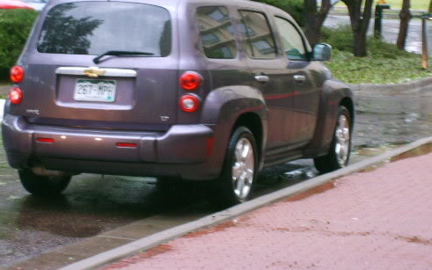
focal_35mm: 127
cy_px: 84
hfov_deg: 16.4
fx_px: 1495
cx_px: 175
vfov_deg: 10.3
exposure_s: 1/20
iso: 139
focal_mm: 15.5
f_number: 4.6
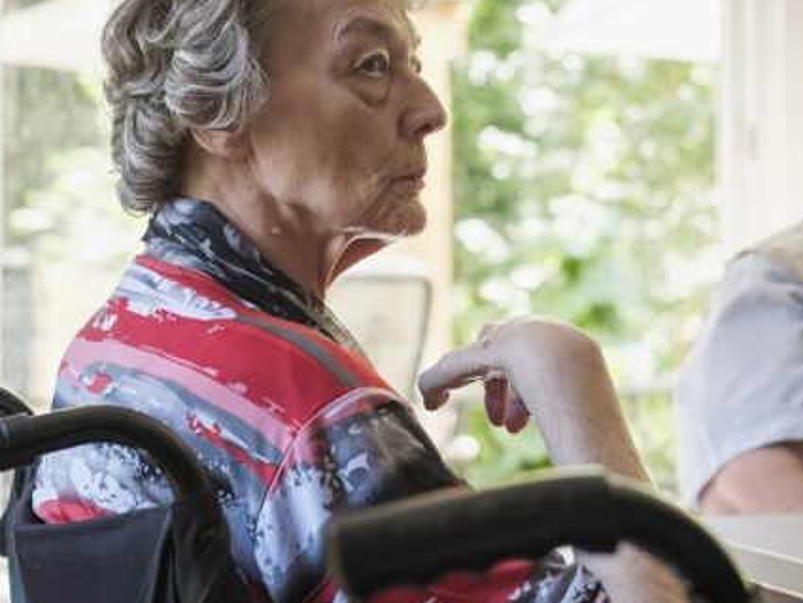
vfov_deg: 16.0
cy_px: 175
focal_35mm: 92
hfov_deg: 21.2
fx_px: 2135
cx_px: 529
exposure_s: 1/125
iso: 800
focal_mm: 35
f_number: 2.8
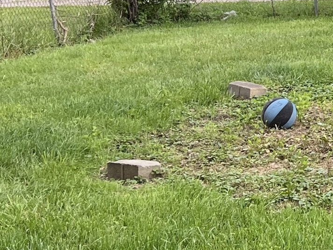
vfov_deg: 13.2
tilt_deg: -8.1
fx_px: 1078
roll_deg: +1.9
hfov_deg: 16.0
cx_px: 508
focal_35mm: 112
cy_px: 61
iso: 50
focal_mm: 5.7
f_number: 1.5
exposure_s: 1/658
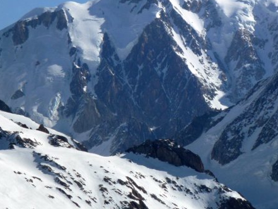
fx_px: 3117
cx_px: 200
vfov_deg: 3.8
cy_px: 56
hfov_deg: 5.1
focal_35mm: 388
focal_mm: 38.3
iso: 100
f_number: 5.5
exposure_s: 1/1000
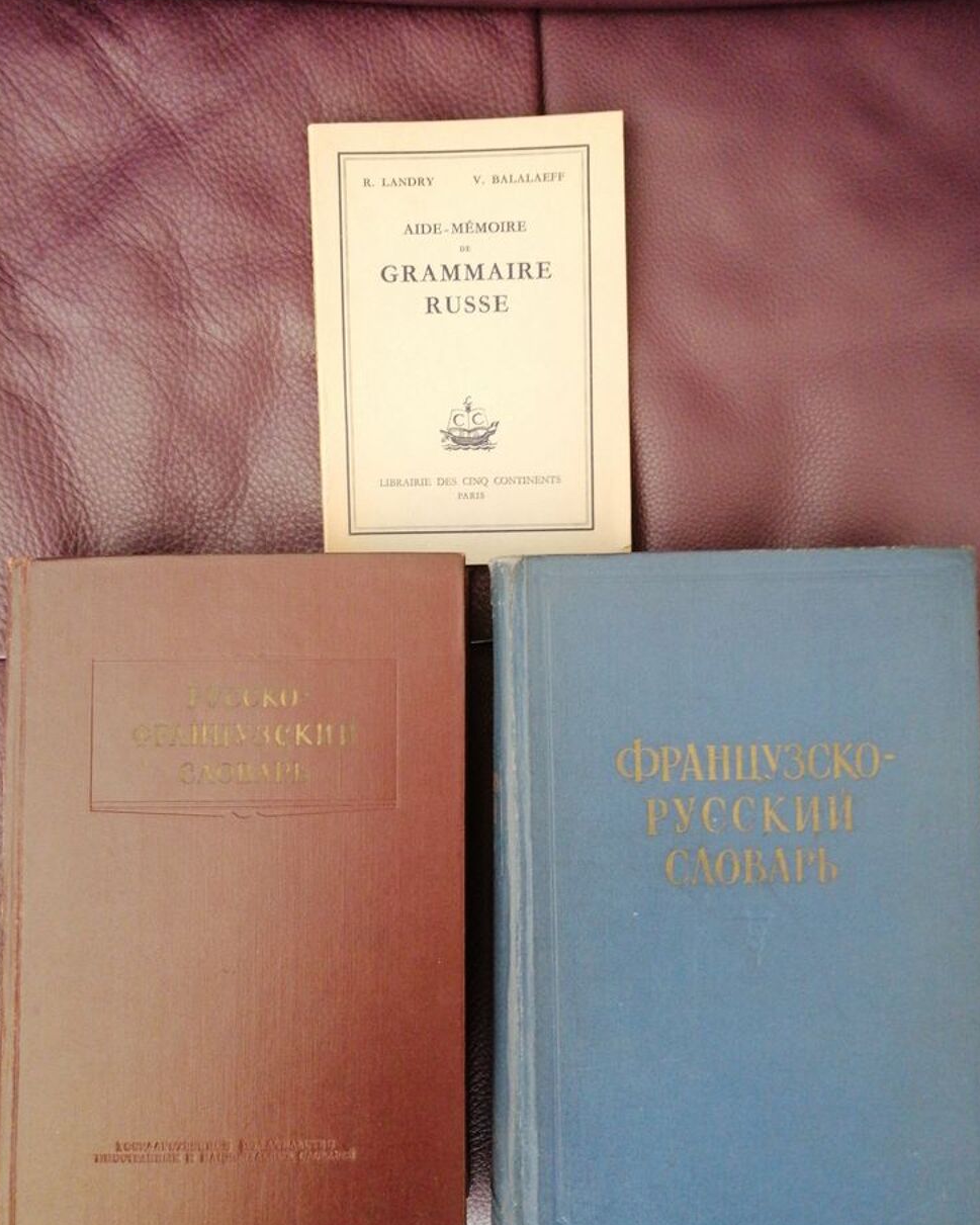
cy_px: 614
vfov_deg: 60.4
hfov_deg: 50.0
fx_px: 1051
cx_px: 501
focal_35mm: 29
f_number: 1.8
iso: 500
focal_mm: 3.95
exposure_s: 1/24
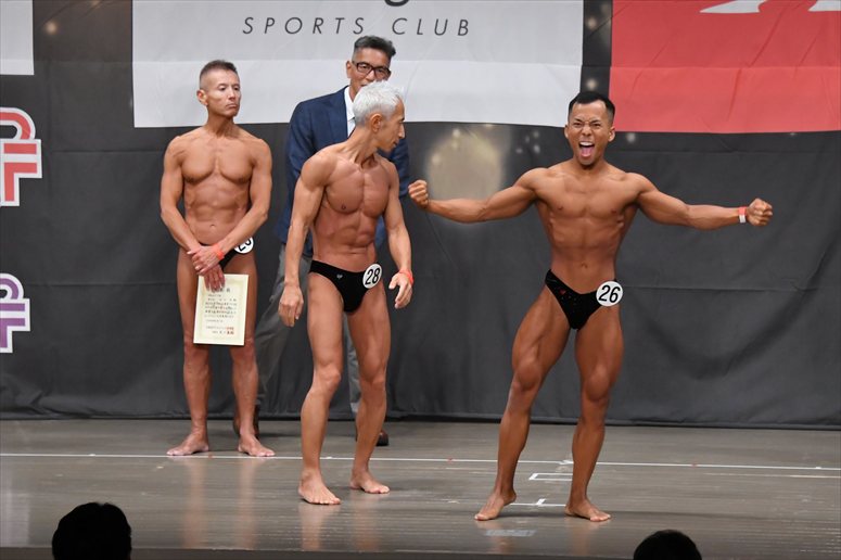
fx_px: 4366
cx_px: 420
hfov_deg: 11.0
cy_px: 280
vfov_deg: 7.3
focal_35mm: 187
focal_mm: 125
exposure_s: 1/400
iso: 5000
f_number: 5.6
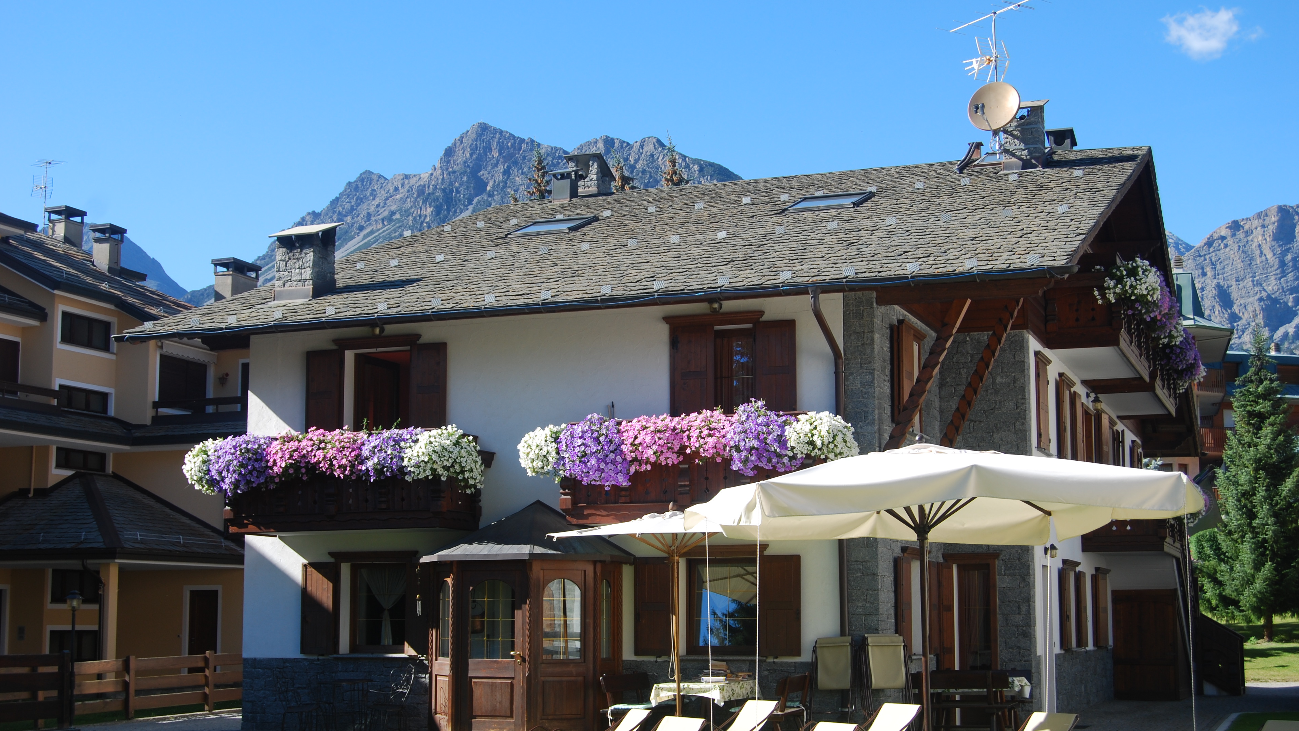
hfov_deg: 40.6
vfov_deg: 23.5
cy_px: 390
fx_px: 1757
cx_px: 644
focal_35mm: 51
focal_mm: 32
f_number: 6.3
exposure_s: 1/160
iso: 100
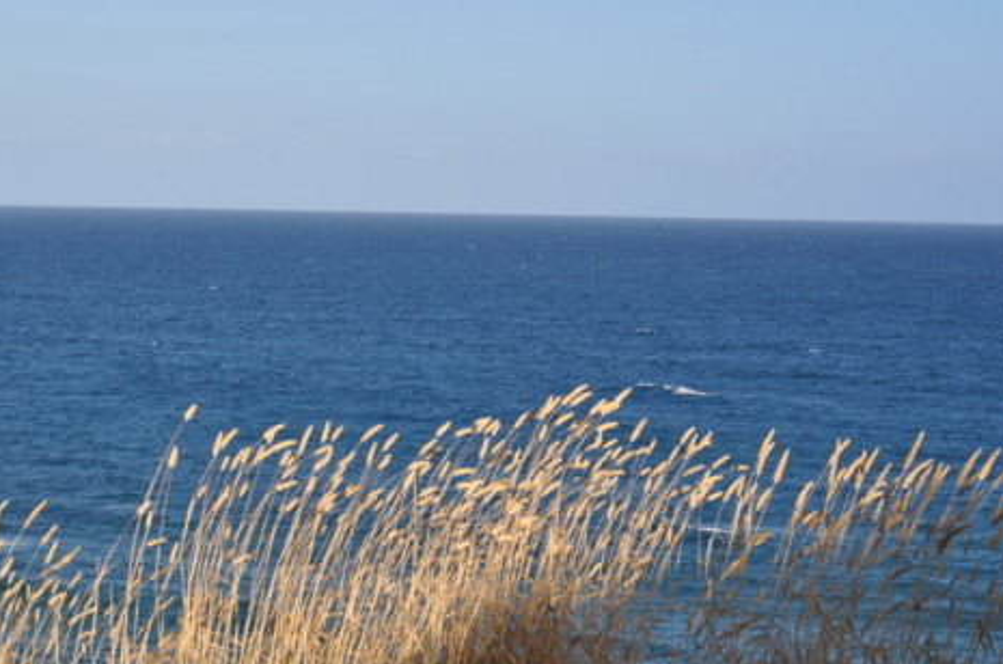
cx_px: 459
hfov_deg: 20.4
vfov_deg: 13.6
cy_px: 350
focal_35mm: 100
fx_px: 2780
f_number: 10
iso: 200
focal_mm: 50
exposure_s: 1/400
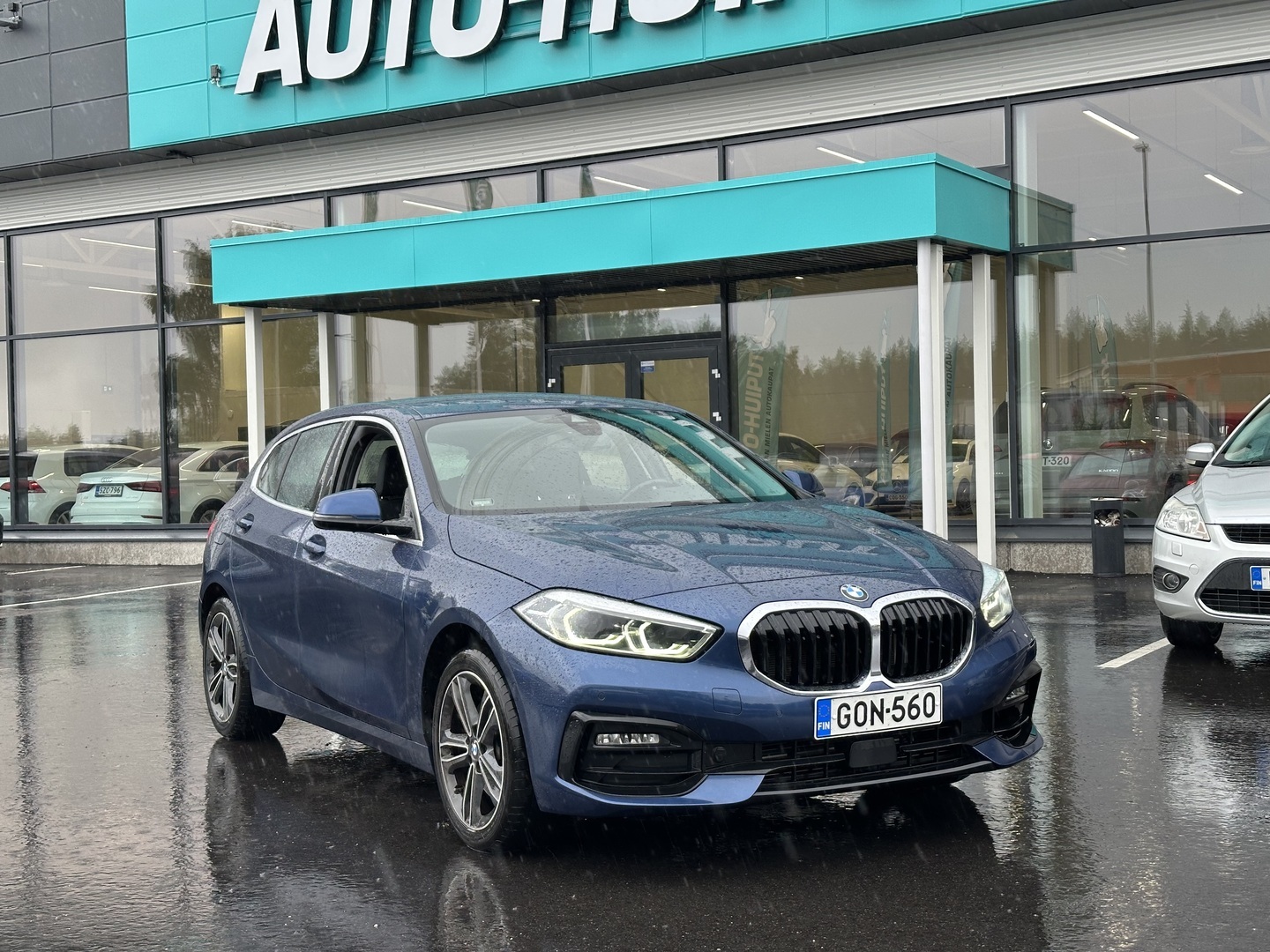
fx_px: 1761
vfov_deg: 30.3
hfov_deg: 39.7
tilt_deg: +0.8
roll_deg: +0.6
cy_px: 476
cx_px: 635
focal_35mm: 48
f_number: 1.78
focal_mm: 6.86
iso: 80
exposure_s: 1/163
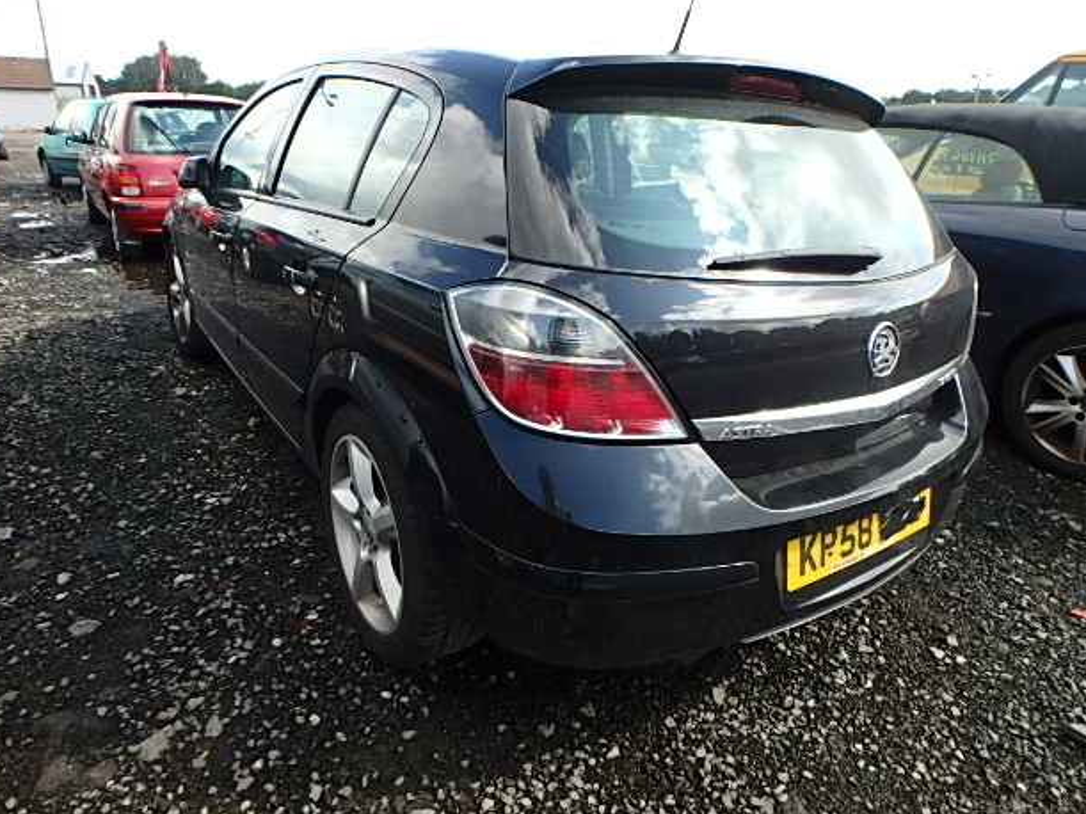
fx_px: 690
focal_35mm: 22
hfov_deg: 76.4
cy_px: 391
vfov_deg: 61.0
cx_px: 546
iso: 125
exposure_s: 1/320
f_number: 3.5
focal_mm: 3.7
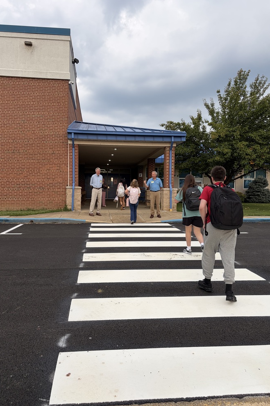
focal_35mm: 28
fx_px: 315
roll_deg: -1.6
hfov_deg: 46.4
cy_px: 199
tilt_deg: -0.6
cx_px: 127
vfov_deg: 65.5
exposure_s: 1/424
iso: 50
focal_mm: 5.96
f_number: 1.6
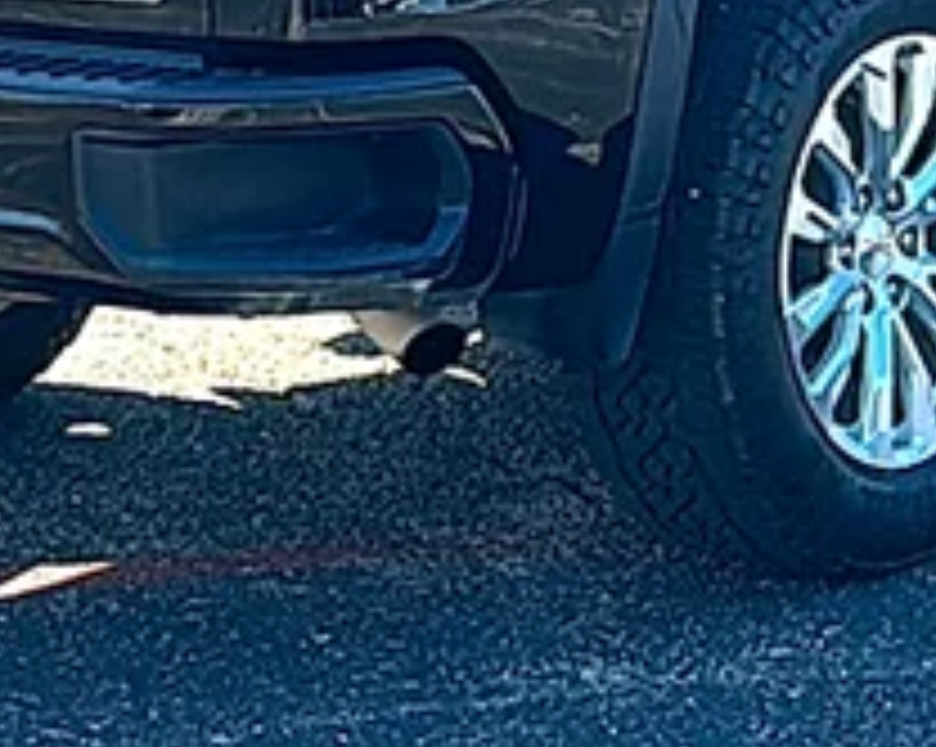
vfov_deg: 12.0
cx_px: 698
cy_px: -214
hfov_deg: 15.3
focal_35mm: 125
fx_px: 3460
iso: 80
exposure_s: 1/2817
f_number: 1.78
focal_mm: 6.86
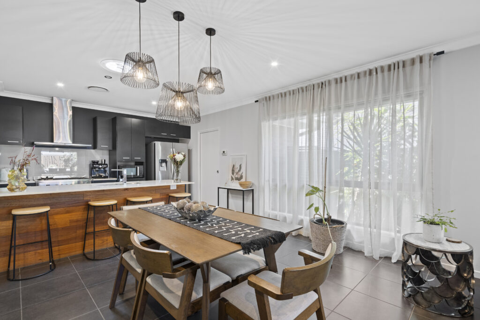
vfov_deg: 73.8
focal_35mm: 16
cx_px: 240
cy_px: 160
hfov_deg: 96.7
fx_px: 213
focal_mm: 16
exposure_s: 1/3
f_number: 7.1
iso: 800
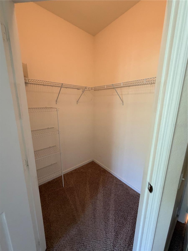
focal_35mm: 14
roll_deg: +0.3
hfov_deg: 85.7
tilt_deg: -11.9
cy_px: 126
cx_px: 94
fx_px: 101
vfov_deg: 102.1
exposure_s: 1/60
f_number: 2.2
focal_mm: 2.22
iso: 250
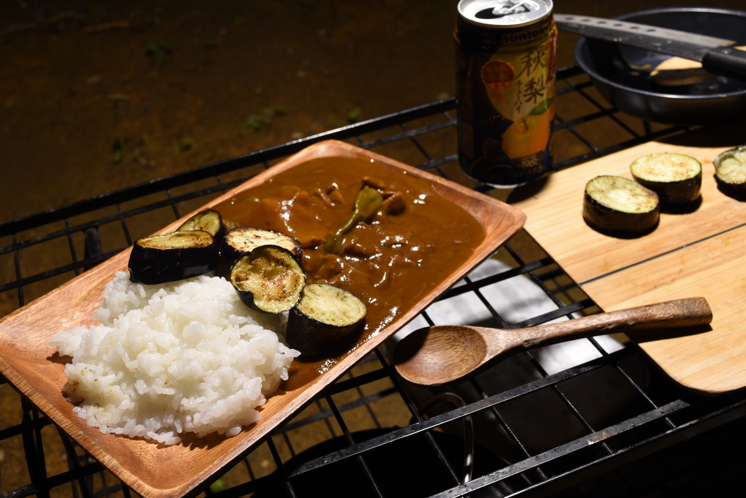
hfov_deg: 45.0
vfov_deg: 30.8
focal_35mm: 44
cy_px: 249
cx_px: 373
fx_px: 901
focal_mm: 29
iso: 100
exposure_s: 1
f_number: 7.1
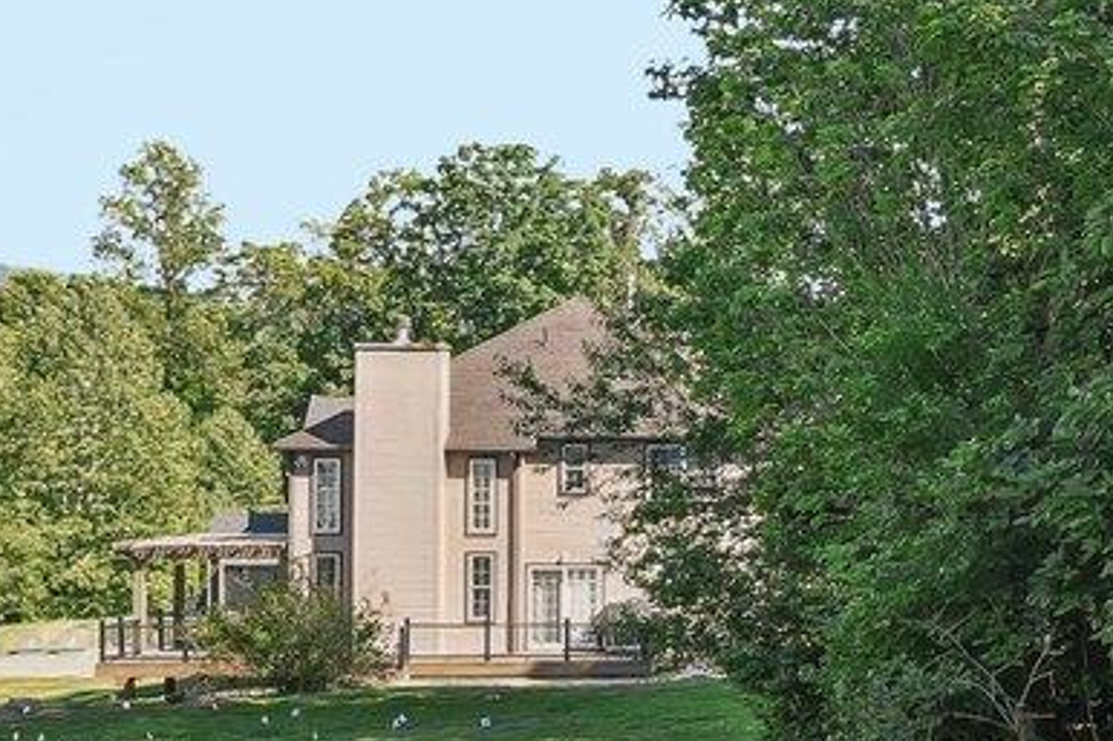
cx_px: 1413
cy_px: 417
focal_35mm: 85
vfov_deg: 16.1
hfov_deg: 21.8
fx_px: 2627
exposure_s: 1/30
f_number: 8
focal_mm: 16
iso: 125
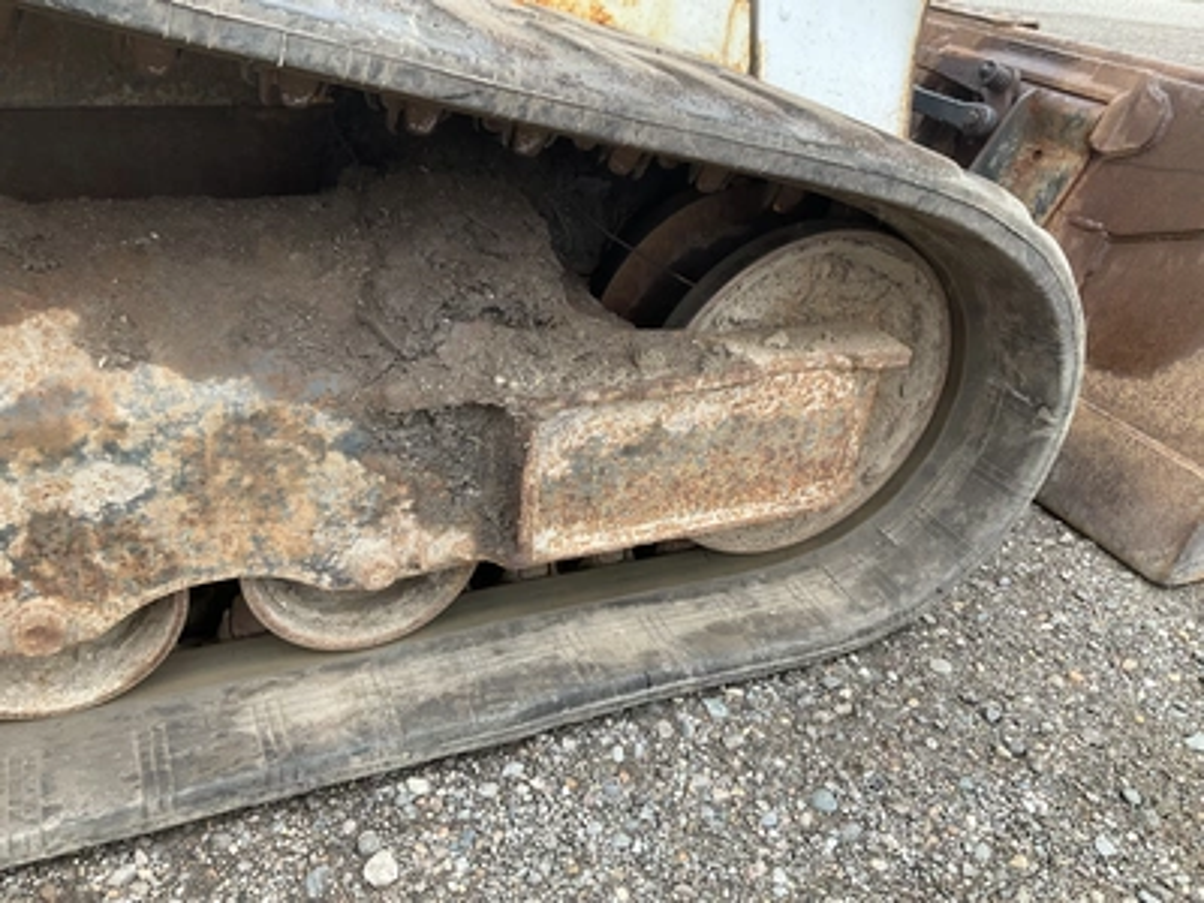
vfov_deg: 48.2
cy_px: 452
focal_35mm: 29
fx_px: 1009
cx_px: 602
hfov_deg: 61.7
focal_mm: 3
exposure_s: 1/122
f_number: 1.8
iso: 40
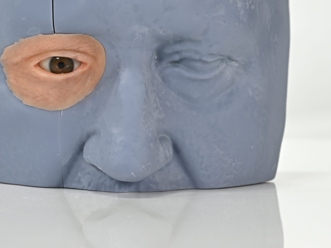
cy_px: 121
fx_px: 2085
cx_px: 107
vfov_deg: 6.8
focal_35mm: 218
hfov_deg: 9.1
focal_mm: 105
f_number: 7.1
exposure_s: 1/5
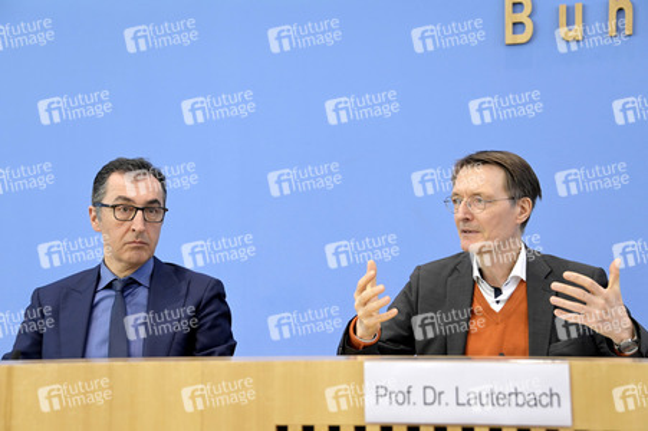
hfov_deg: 31.0
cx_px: 324
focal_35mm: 65
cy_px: 216
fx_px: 1169
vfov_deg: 20.9
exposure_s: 1/500
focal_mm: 65
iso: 3200
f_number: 5
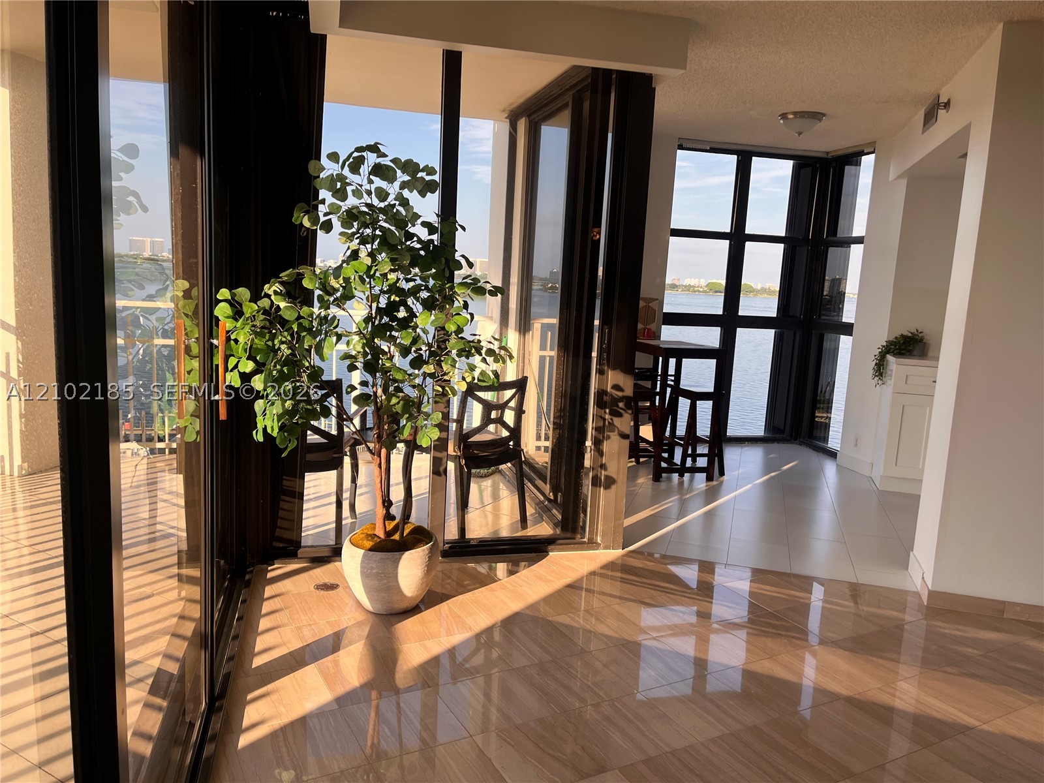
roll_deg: -3.6
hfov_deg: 67.3
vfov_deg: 53.1
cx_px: 522
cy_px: 392
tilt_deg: -8.8
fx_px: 784
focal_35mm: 26
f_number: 1.6
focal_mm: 5.1
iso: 50
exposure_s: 1/684
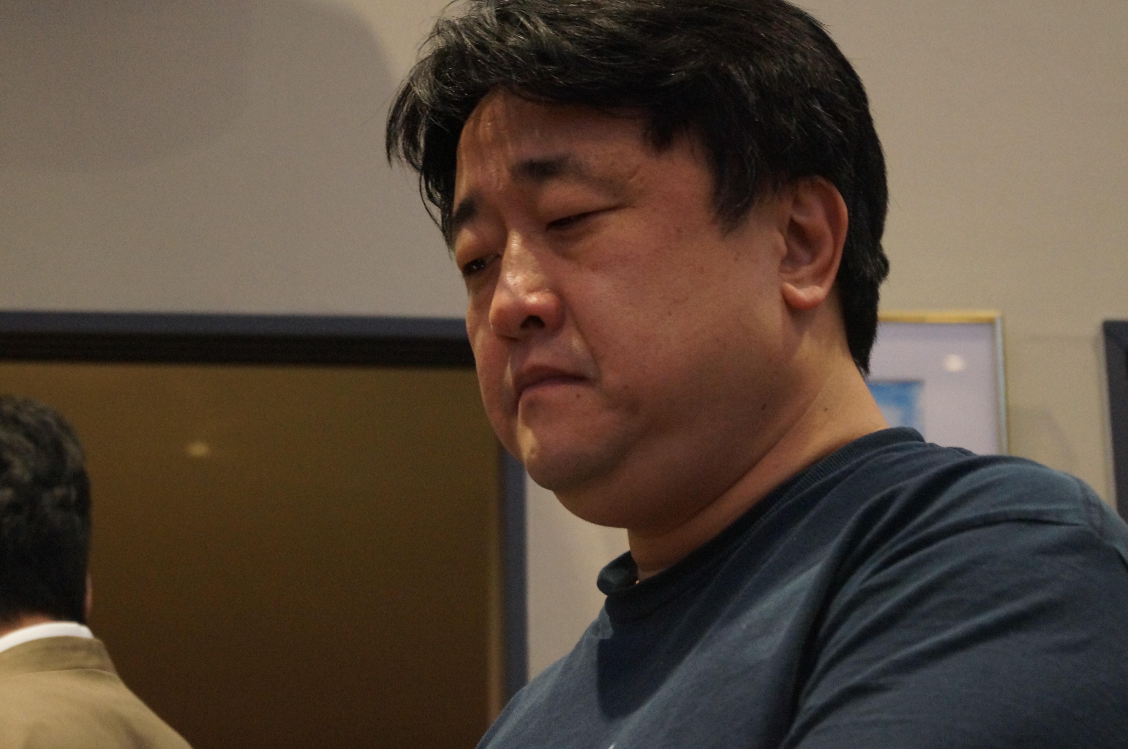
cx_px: 564
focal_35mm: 82
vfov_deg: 16.5
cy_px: 374
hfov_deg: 24.6
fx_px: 2582
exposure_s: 1/60
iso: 3200
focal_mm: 55
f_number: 5.6
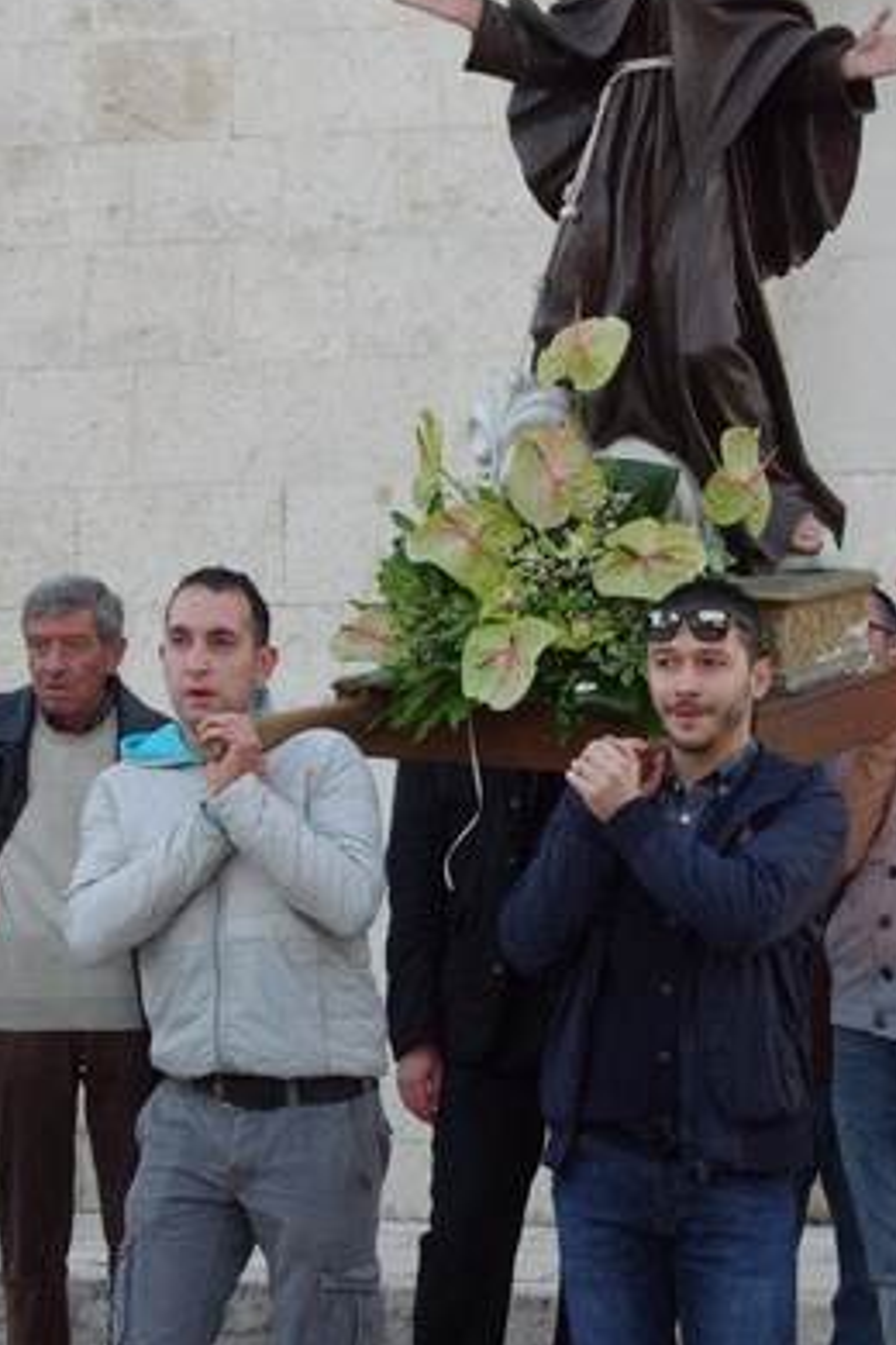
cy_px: 690
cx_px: 407
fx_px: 4592
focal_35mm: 123
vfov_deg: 16.7
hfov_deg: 11.1
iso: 3200
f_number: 8
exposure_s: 1/250
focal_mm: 43
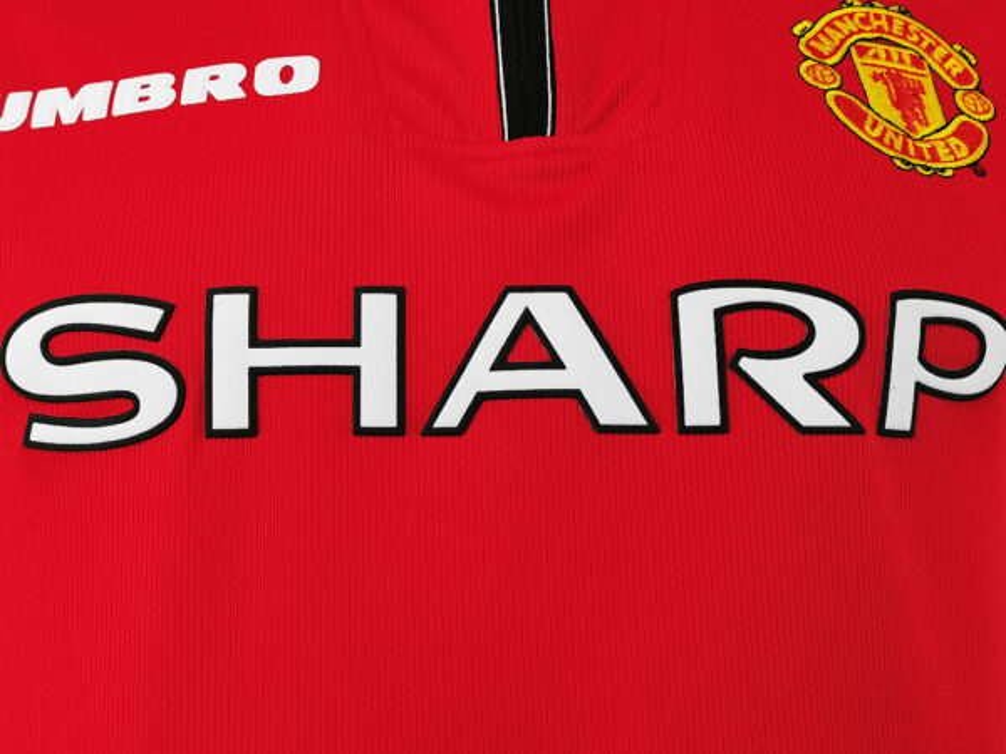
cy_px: 377
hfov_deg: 46.8
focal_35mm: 40
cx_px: 503
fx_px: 1162
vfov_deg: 36.0
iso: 125
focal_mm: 5.58
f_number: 1.8
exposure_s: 1/60
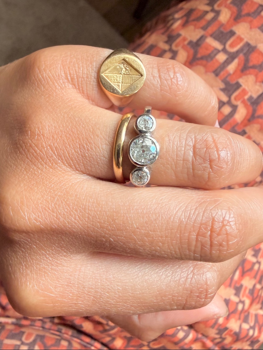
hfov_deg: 56.8
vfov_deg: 71.6
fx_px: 243
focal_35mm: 24
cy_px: 175
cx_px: 132
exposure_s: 1/106
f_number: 2.2
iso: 320
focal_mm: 2.22
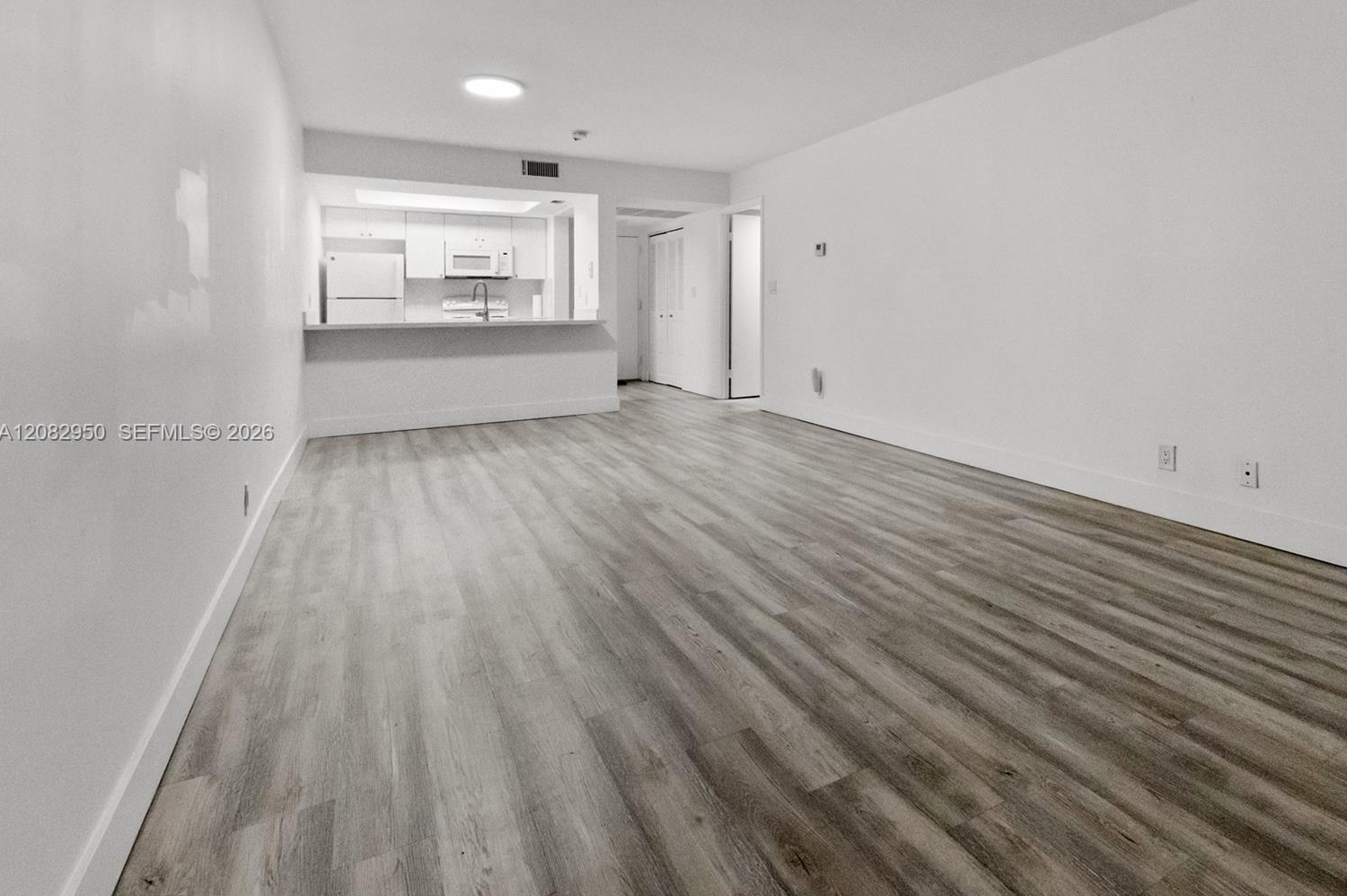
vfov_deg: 73.6
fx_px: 598
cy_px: 434
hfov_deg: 96.7
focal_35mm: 16
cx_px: 712
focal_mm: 10
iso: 8000
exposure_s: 1/160
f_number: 6.3
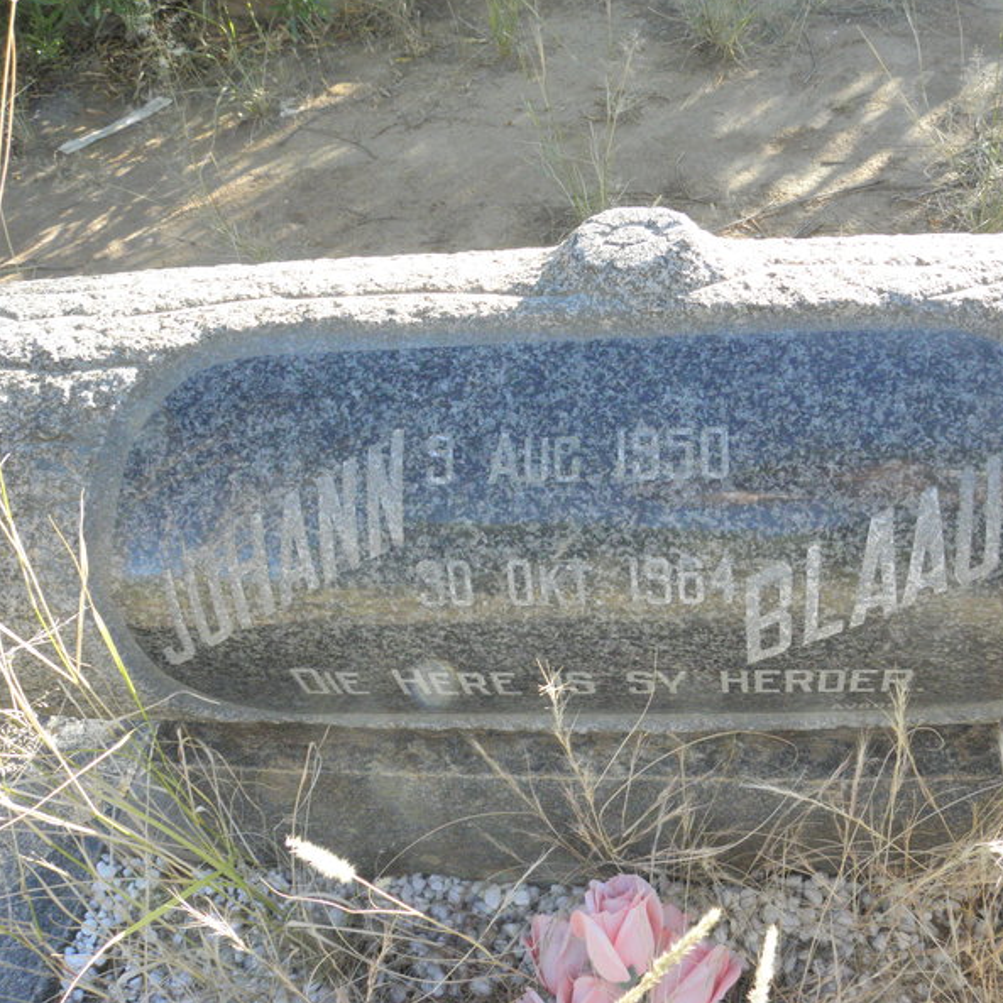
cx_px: 621
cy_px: 497
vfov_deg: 52.5
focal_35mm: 31
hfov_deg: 52.0
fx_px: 1016
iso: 200
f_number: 5.6
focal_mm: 4.6
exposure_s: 1/125
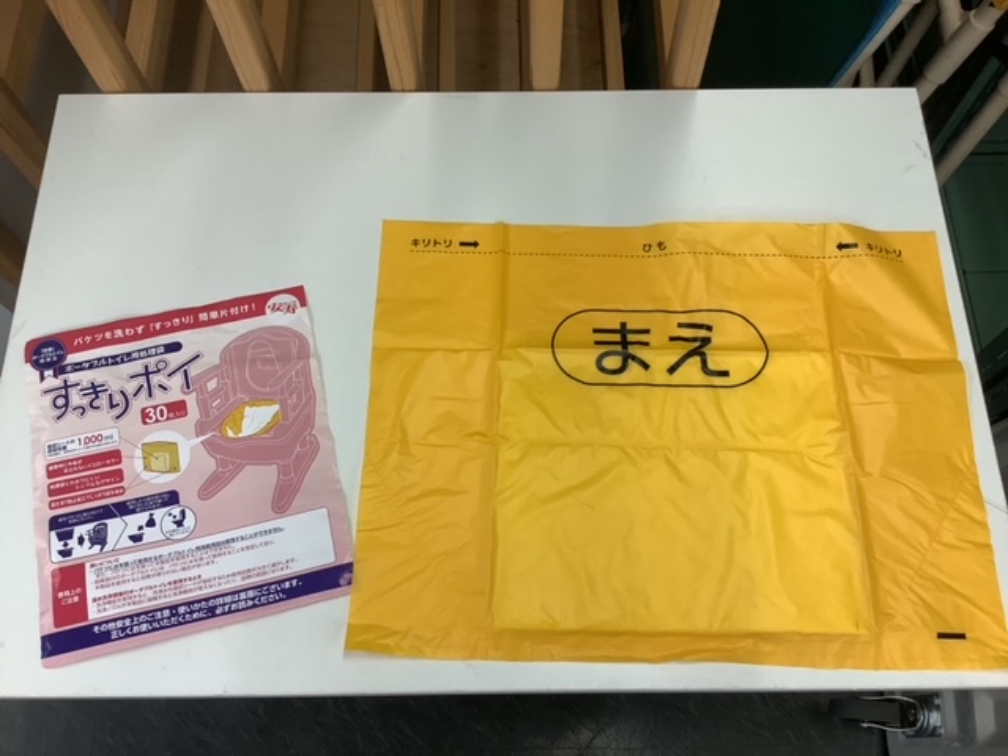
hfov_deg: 58.4
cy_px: 378
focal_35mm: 31
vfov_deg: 45.4
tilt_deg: -68.6
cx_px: 504
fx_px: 903
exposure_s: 1/60
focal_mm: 3.3
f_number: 2.4
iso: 80
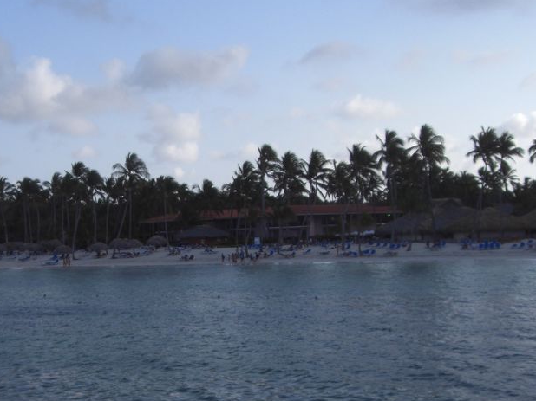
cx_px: 182
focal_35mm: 63
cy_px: 244
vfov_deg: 23.2
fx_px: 975
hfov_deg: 30.5
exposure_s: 1/1000
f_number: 2.7
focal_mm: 6.2
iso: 64
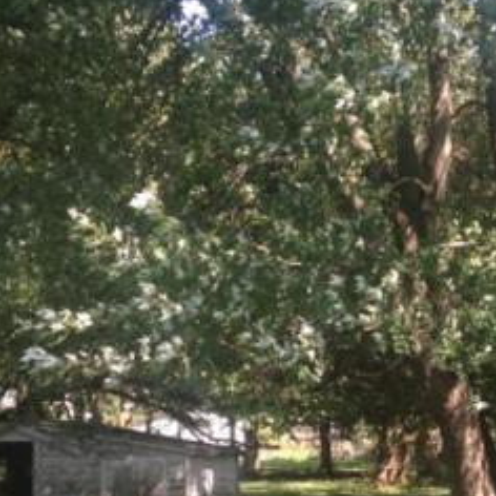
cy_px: 376
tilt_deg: +1.4
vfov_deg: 21.7
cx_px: 400
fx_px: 1281
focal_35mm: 79
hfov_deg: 21.6
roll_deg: +1.3
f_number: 2.4
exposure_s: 1/199
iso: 50
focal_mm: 4.12
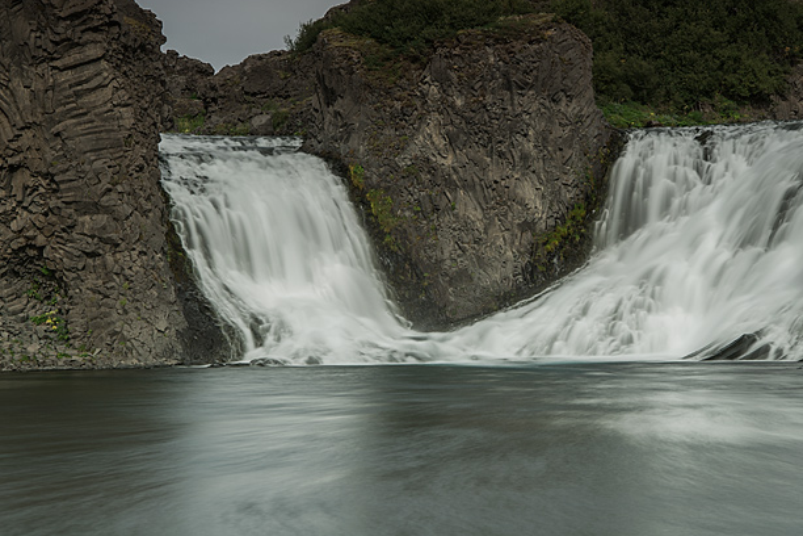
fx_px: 2163
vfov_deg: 14.1
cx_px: 474
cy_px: 237
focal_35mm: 97
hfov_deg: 21.0
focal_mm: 66
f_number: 11
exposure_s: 5
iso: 200
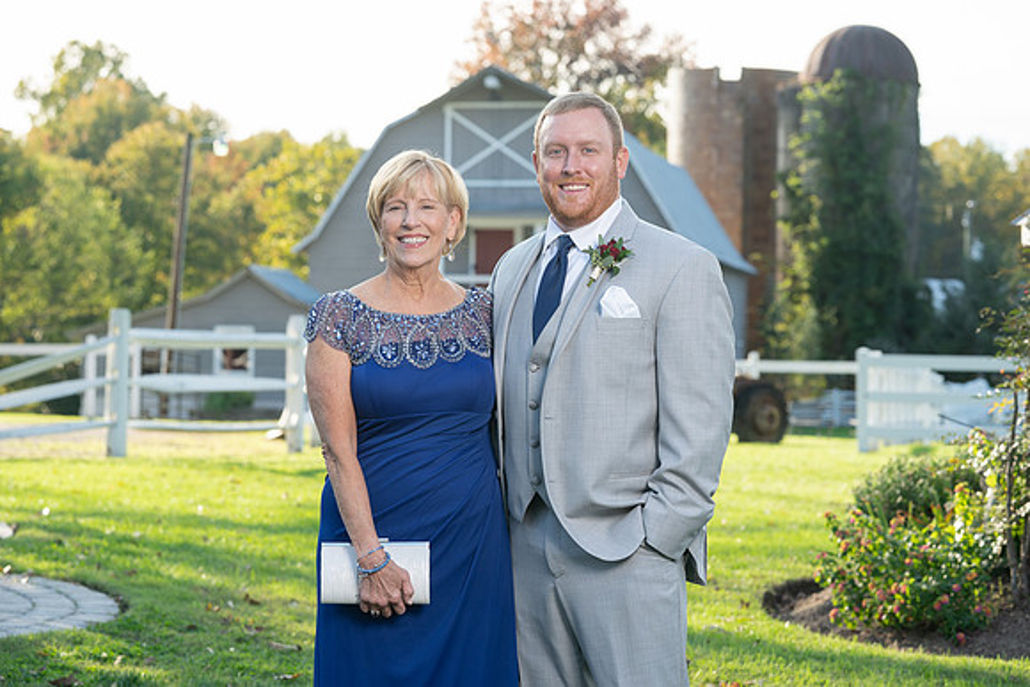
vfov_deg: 14.6
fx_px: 2685
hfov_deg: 21.7
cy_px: 344
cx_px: 515
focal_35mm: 94
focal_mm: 92
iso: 200
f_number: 5.6
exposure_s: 1/200
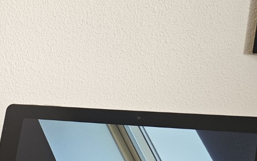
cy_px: 187
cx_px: -26
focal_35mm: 68
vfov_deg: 18.3
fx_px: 476
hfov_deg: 27.6
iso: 125
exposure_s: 1/50
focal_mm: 5.4
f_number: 1.8
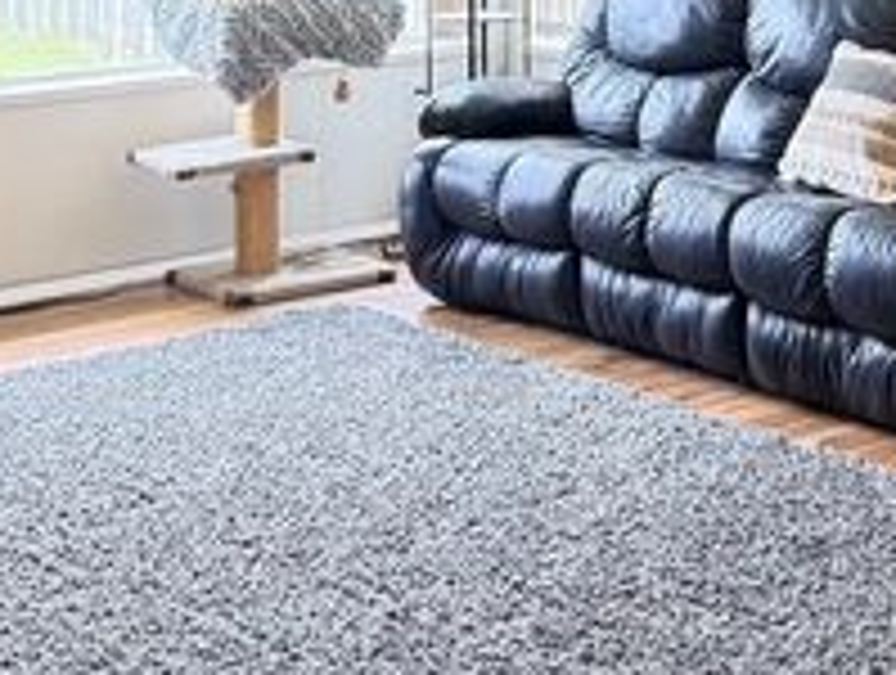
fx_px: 1997
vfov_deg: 17.8
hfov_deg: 25.2
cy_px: -234
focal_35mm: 77
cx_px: 594
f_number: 1.78
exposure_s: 1/60
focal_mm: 6.76
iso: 250
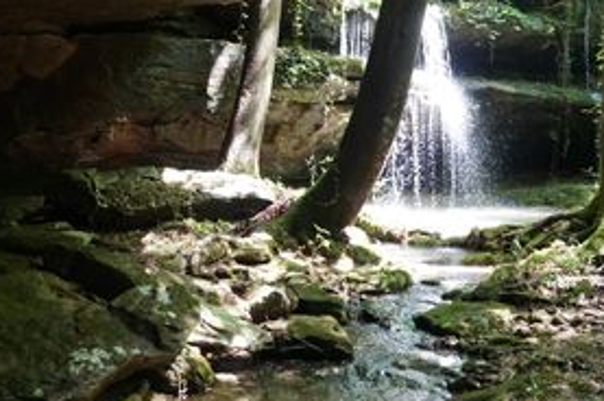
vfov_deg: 31.4
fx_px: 704
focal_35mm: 42
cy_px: 119
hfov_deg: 46.4
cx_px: 269
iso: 2500
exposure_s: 1/160
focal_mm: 18
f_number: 4
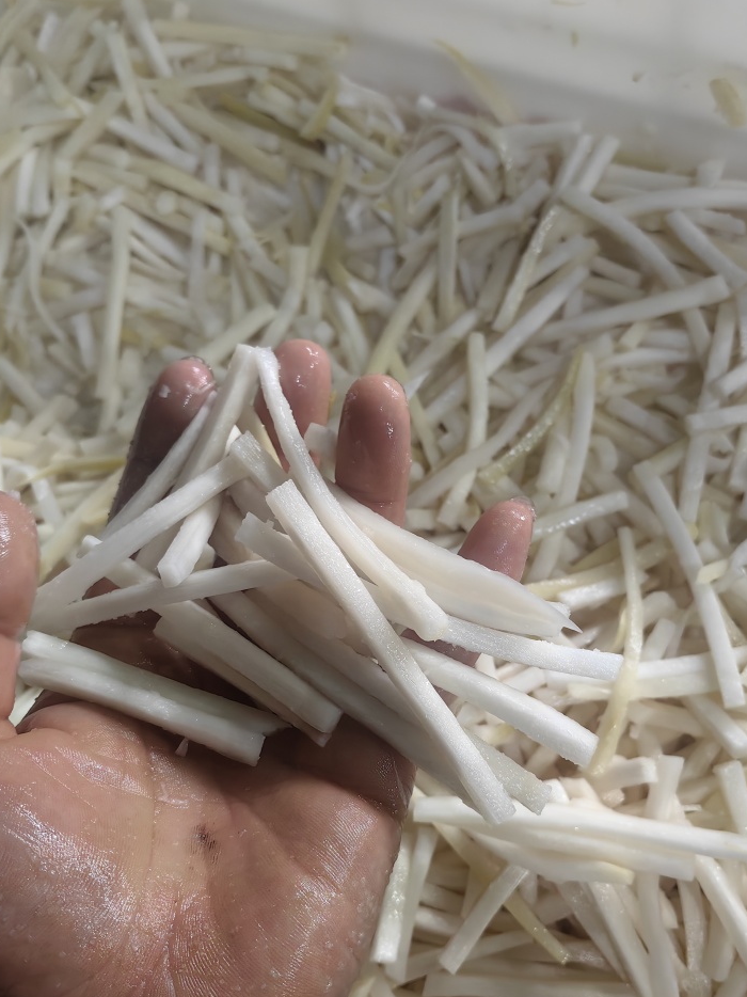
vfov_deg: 56.7
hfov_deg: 44.1
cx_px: 395
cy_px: 548
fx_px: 921
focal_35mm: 32
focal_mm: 5.75
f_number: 2
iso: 500
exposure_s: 1/100
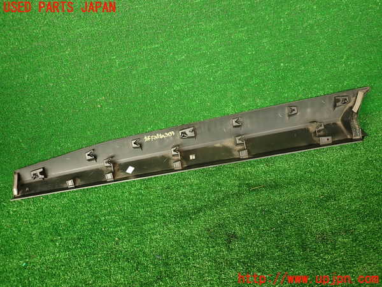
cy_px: 144
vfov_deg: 54.9
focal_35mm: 25
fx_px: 276
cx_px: 191
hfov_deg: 69.4
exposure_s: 1/125
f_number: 2
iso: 100
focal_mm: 4.5
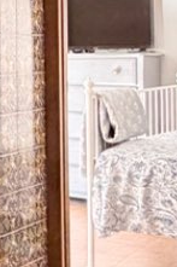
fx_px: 731
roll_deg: +0.7
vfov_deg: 20.4
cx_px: -338
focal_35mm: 99
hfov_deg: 10.3
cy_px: 59
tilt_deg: +0.8
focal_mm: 2.22
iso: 320
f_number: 2.2
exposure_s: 1/121
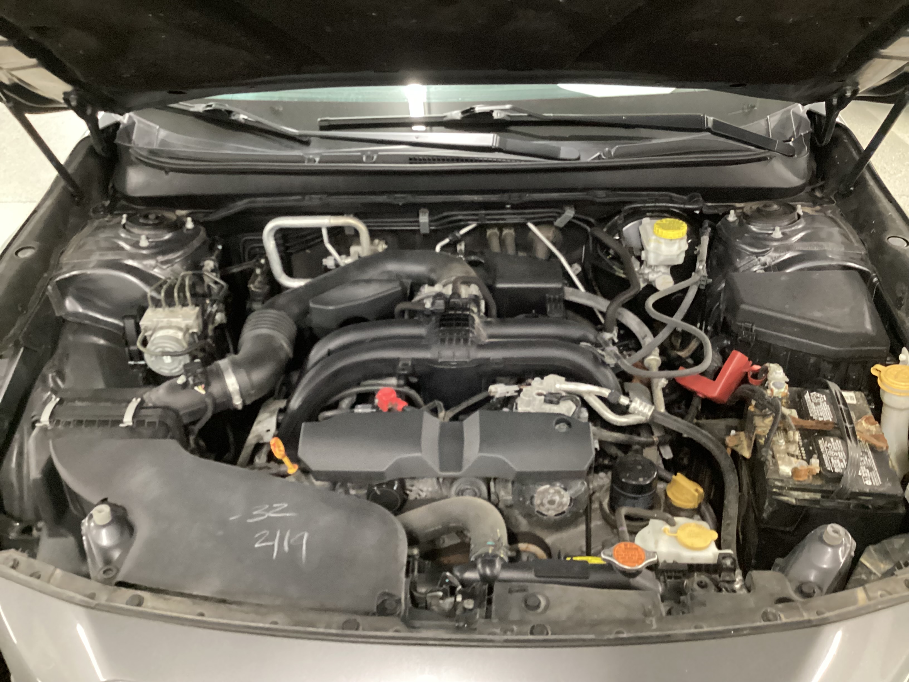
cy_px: 341
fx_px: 814
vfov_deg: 45.4
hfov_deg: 58.4
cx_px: 454
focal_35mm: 31
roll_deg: +0.8
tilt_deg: -34.3
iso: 640
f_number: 2.4
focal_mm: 3.3
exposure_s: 1/20
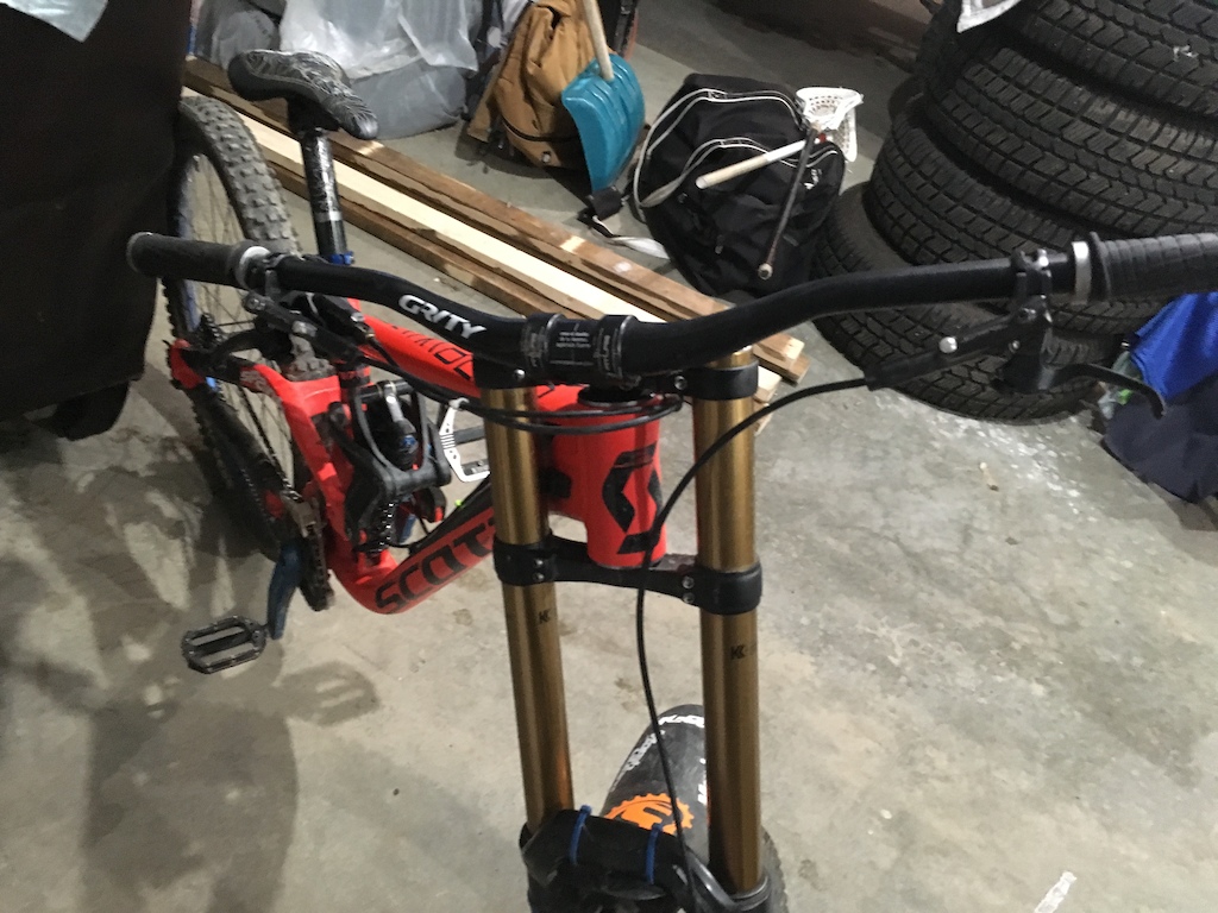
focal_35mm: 29
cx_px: 609
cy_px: 456
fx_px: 1020
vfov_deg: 48.2
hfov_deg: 61.7
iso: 320
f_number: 2.2
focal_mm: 4.15
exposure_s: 1/15
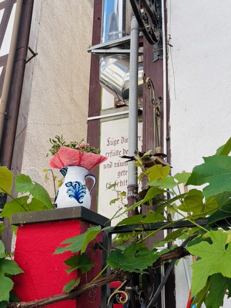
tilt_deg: +22.4
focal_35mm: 39
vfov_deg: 47.8
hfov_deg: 36.7
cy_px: 169
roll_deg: -0.3
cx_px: 136
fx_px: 347
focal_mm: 5.96
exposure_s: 1/1311
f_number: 1.6
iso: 50
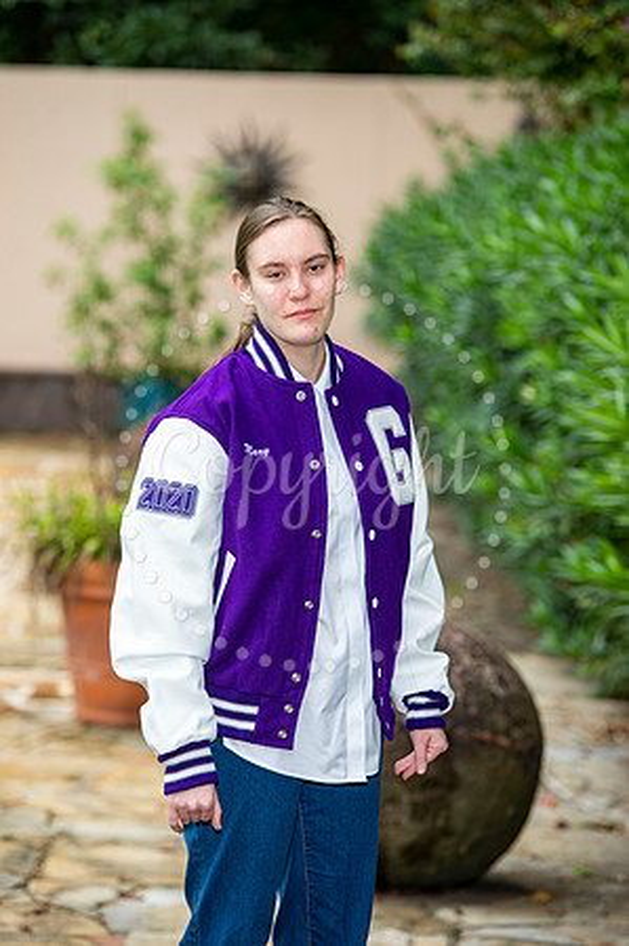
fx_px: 3940
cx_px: 314
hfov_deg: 9.1
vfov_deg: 13.7
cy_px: 473
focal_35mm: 150
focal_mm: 150
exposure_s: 1/160
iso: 250
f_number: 6.3
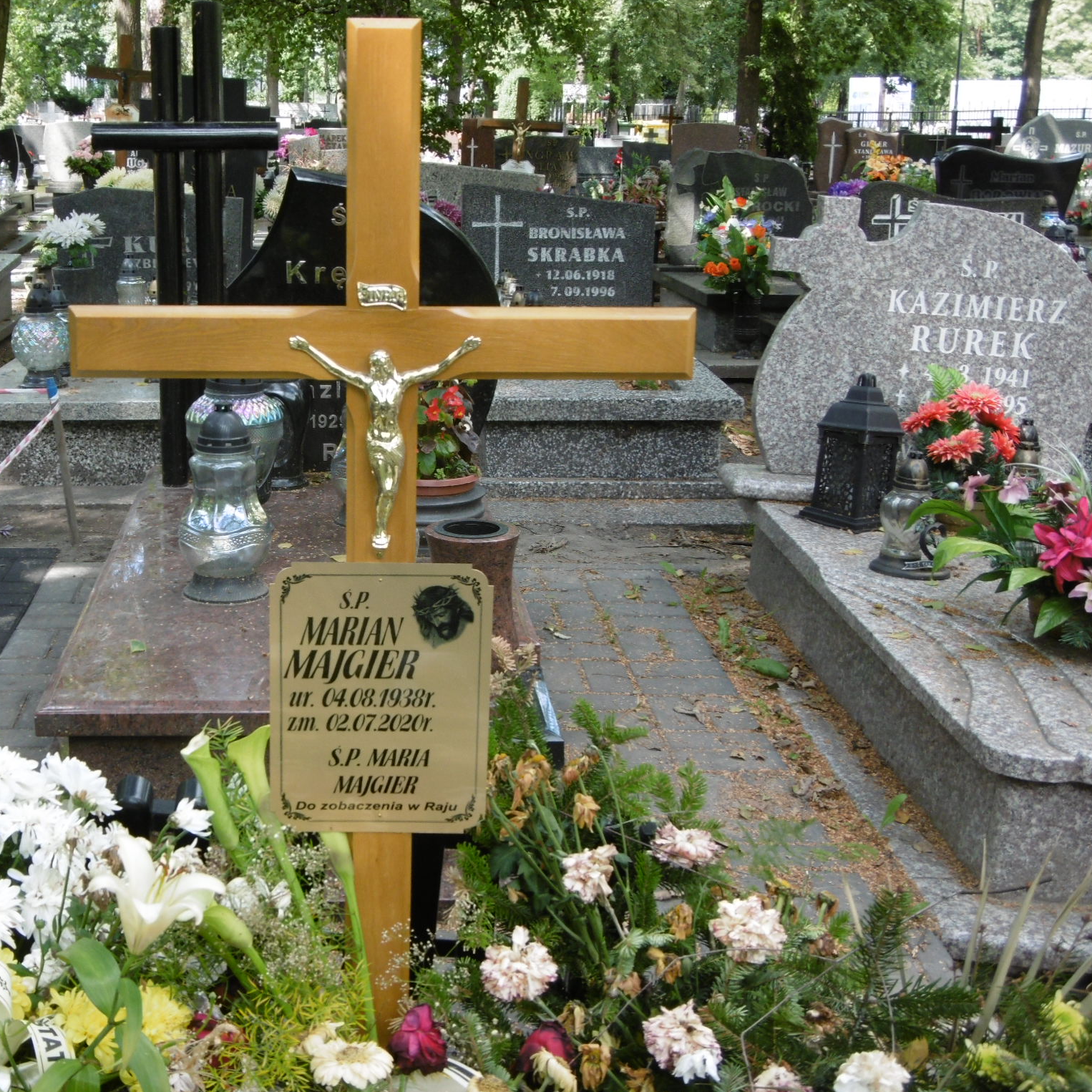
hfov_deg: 33.2
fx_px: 1820
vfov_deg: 33.4
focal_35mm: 51
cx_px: 393
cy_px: 547
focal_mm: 7.7
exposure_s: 1/100
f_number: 3.8
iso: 100
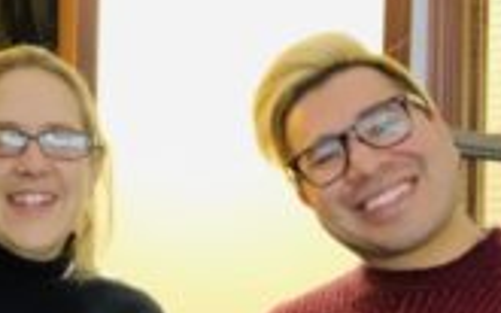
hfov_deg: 26.4
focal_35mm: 74
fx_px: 1010
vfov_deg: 17.5
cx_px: 3
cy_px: 240
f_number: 2.2
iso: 500
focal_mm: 2.87
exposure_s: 1/30
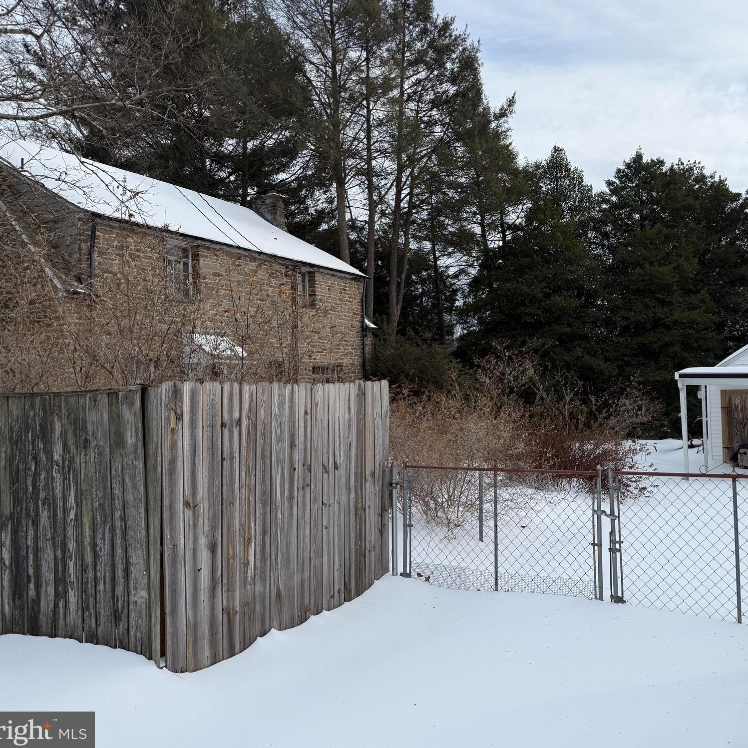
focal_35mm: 29
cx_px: 481
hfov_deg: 54.8
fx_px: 709
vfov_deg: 55.6
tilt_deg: +2.1
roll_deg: +2.5
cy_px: 369
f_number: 1.78
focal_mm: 6.76
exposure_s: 1/3584
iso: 80
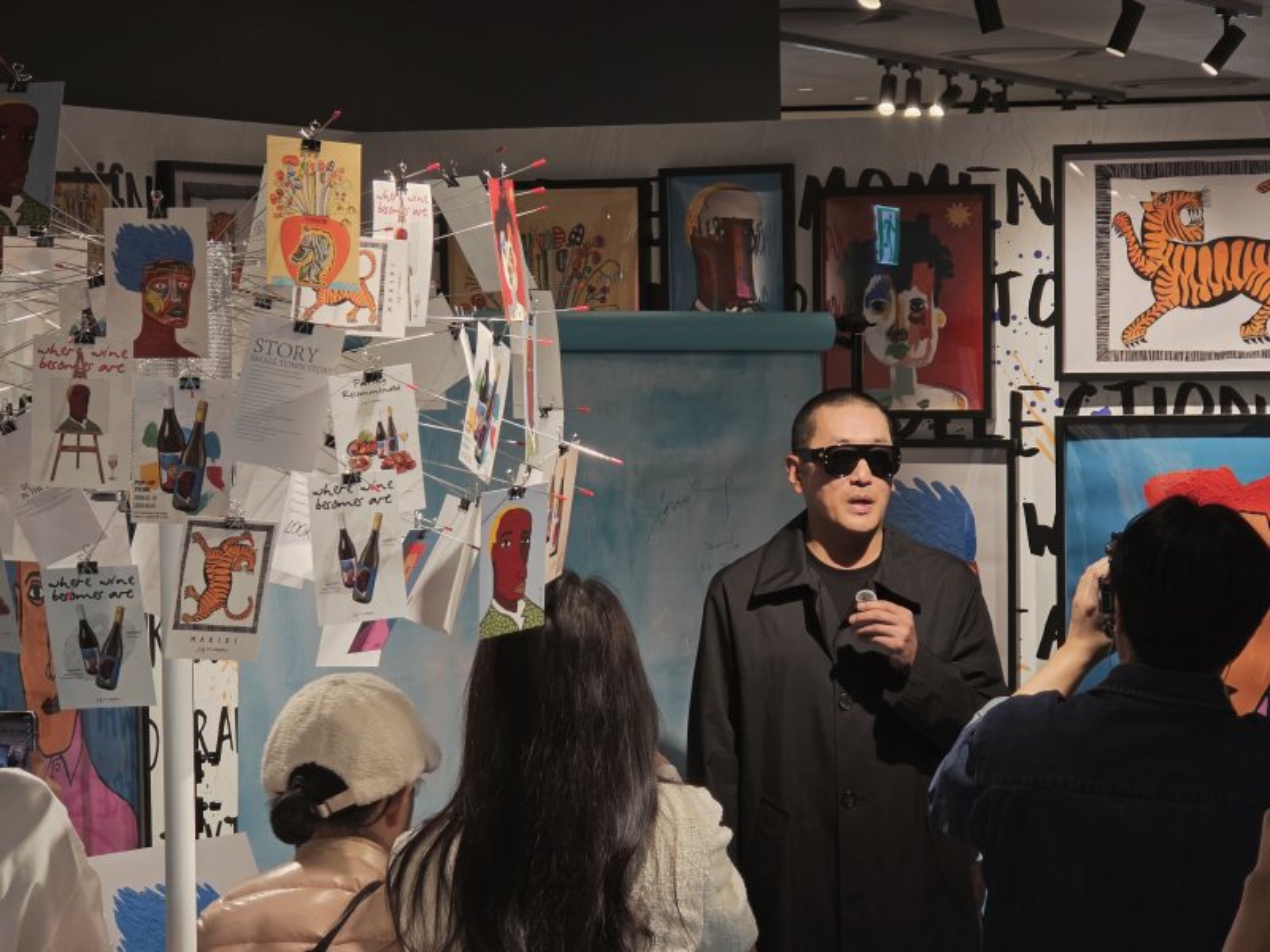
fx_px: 4219
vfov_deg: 12.9
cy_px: 476
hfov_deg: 17.1
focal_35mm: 115
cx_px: 635
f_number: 3.4
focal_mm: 18.6
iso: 250
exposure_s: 1/120
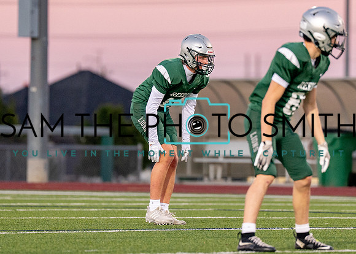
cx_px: 214
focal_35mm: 470
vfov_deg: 3.1
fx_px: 4749
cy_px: 101
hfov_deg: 4.3
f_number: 2.8
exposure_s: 1/1000
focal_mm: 200
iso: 1000
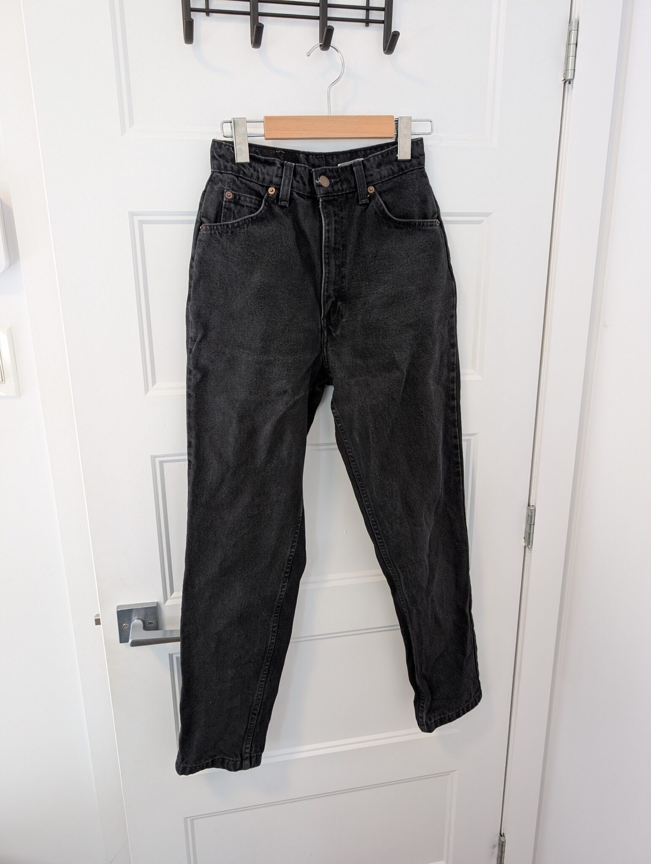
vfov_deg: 71.5
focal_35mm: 24
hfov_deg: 56.9
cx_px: 326
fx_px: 600
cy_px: 432
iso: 66
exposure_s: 1/30
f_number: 1.68
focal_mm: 6.9
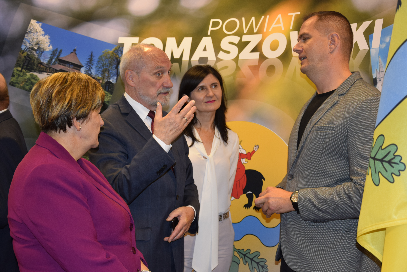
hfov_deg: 35.0
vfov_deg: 23.8
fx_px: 645
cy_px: 136
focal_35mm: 57
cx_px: 204
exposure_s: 1/60
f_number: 4.5
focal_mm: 38
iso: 800
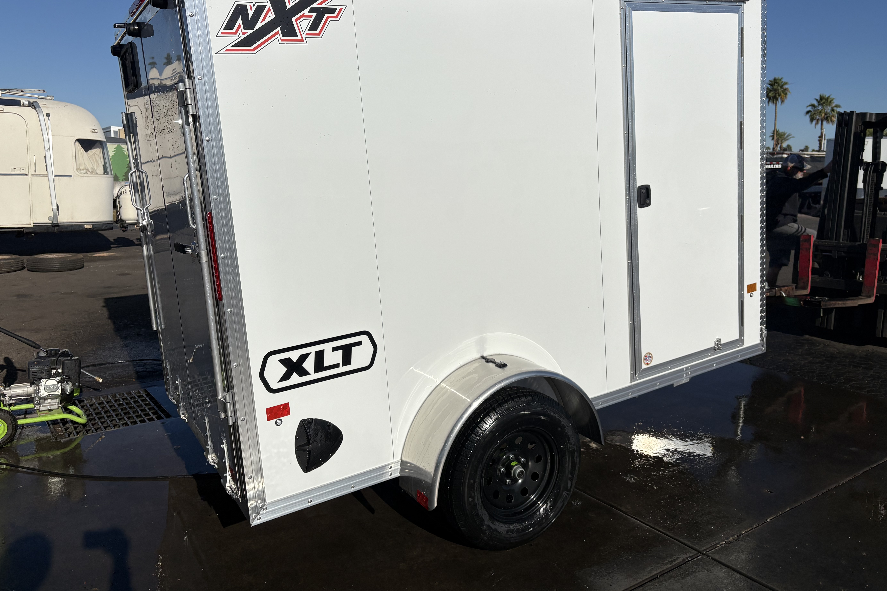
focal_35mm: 28
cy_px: 254
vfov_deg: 46.3
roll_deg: +2.6
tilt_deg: -3.8
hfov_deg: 65.5
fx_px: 690
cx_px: 433
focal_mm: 5.96
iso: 40
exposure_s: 1/14493
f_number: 1.6
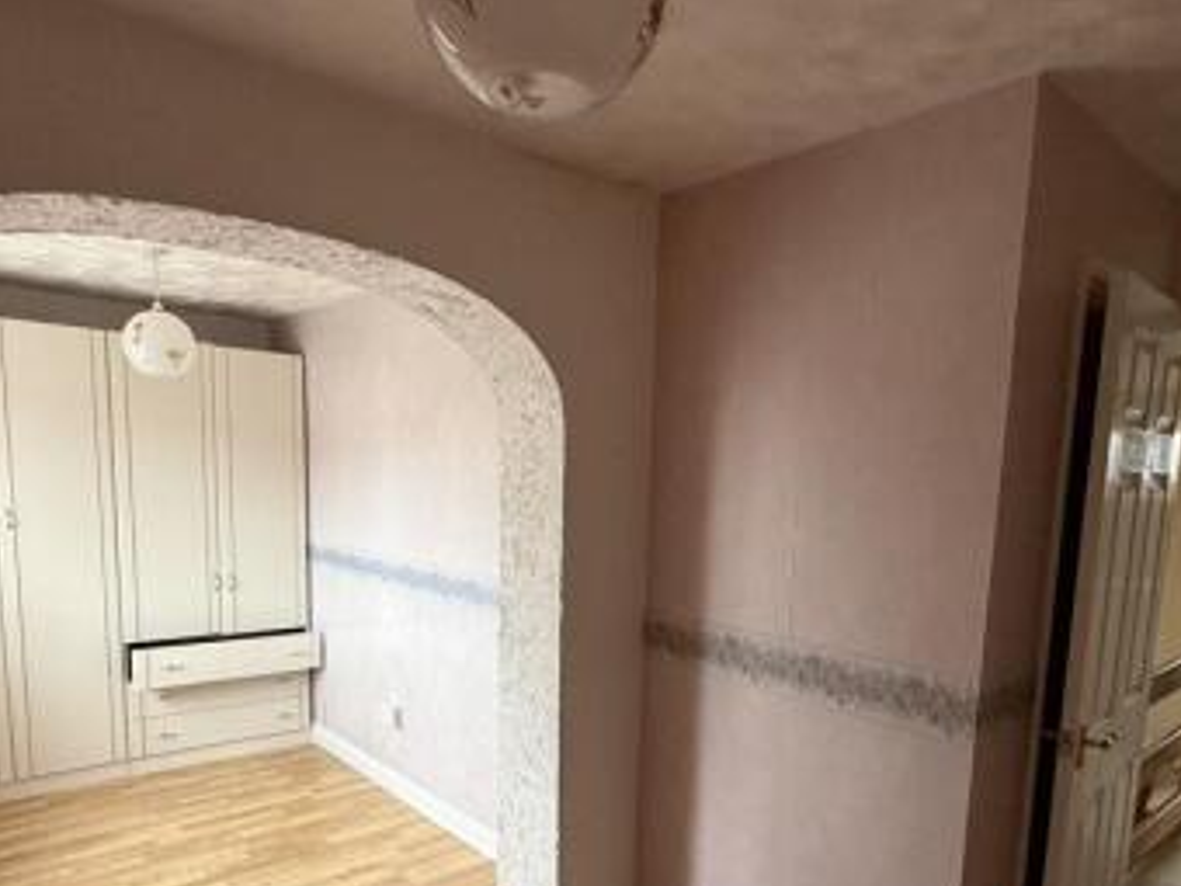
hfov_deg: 71.6
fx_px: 819
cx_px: 617
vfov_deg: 55.7
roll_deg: -1.6
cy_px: 585
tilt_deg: -7.8
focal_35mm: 24
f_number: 2.2
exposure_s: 1/60
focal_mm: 2.22
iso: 400
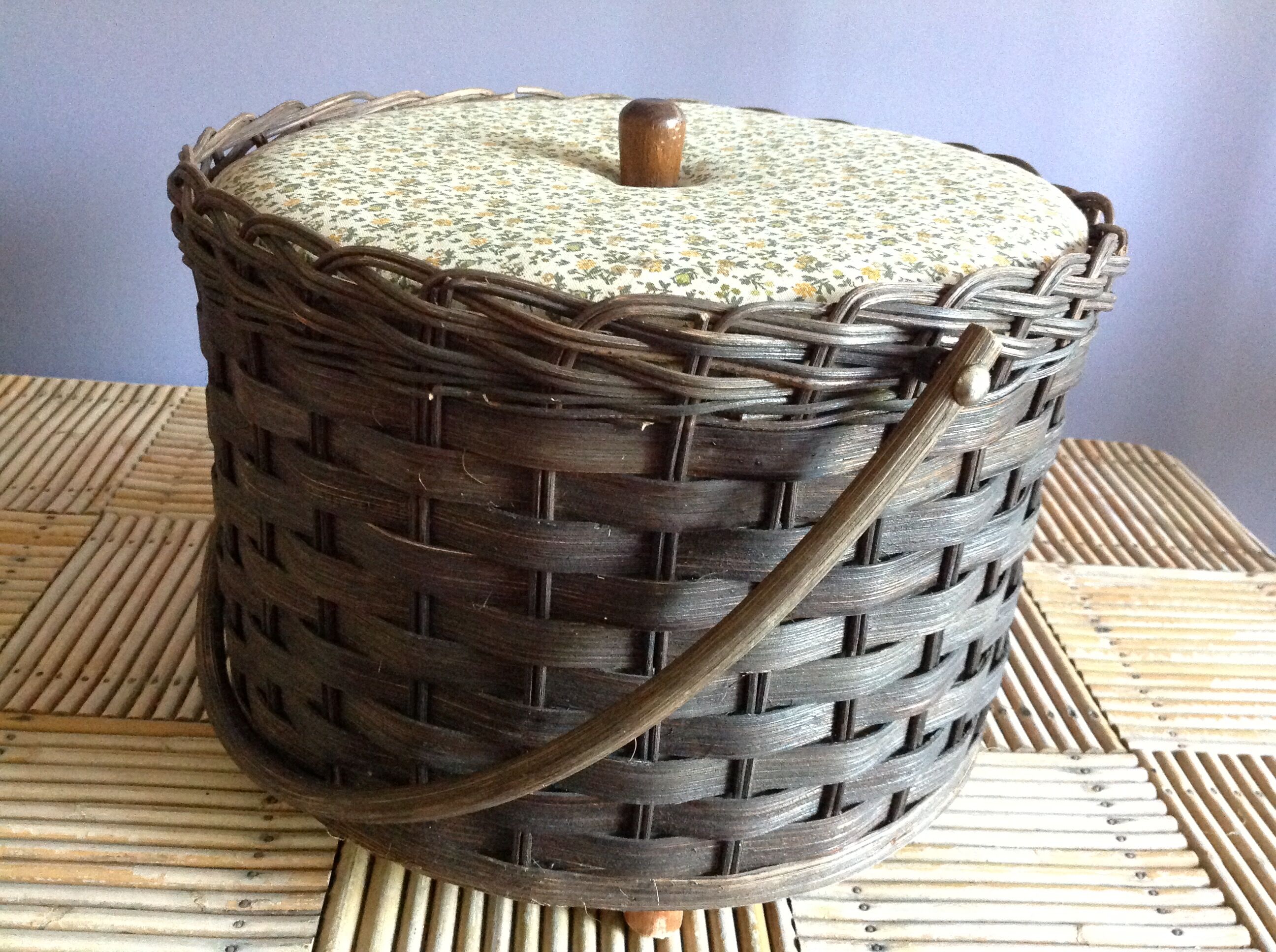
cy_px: 476
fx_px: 1288
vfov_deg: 40.6
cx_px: 638
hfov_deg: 52.7
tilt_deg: -24.5
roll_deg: -4.7
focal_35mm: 35
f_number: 2.4
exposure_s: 1/15
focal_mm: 4.28
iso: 640
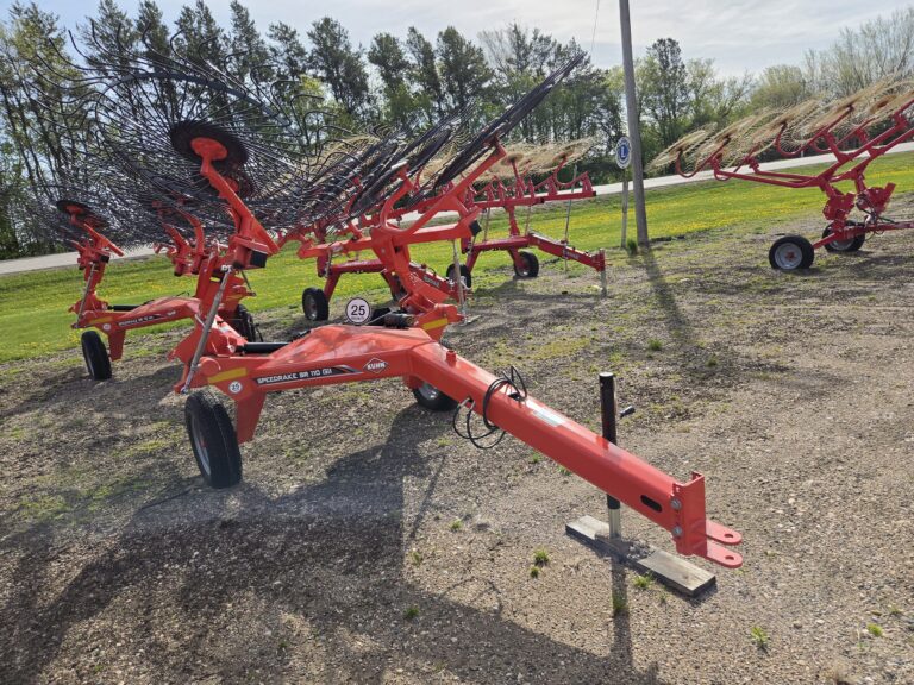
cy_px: 342
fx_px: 607
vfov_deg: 58.9
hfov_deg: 73.9
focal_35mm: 23
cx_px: 457
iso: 80
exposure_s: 1/5860
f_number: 1.8
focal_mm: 5.4
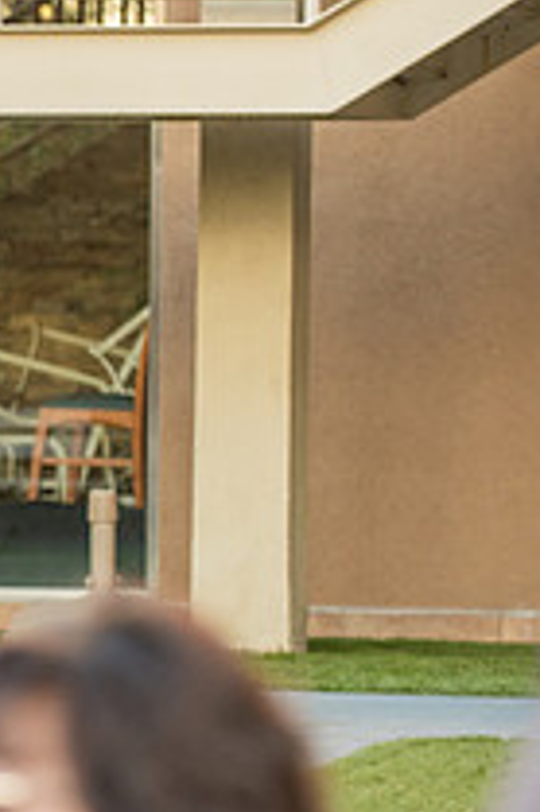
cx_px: -540
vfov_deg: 5.7
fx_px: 8135
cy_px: 422
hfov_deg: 3.8
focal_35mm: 361
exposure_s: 1/320
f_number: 4
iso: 800
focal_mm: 130
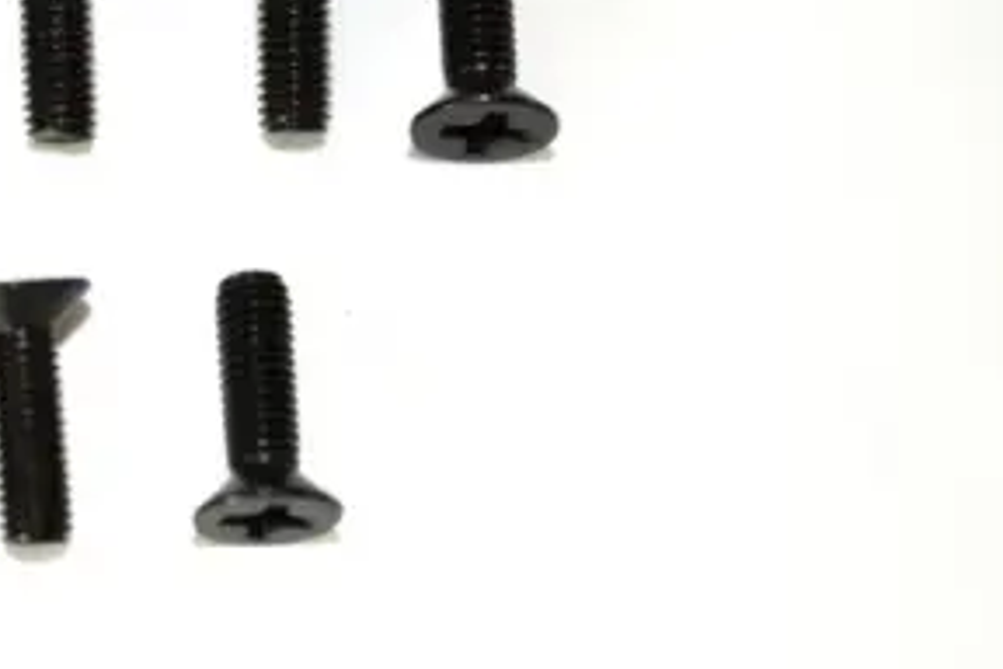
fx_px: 4179
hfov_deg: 13.5
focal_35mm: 150
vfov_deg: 9.1
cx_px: 49
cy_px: 172
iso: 100
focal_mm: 48
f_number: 5.3
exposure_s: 1/100
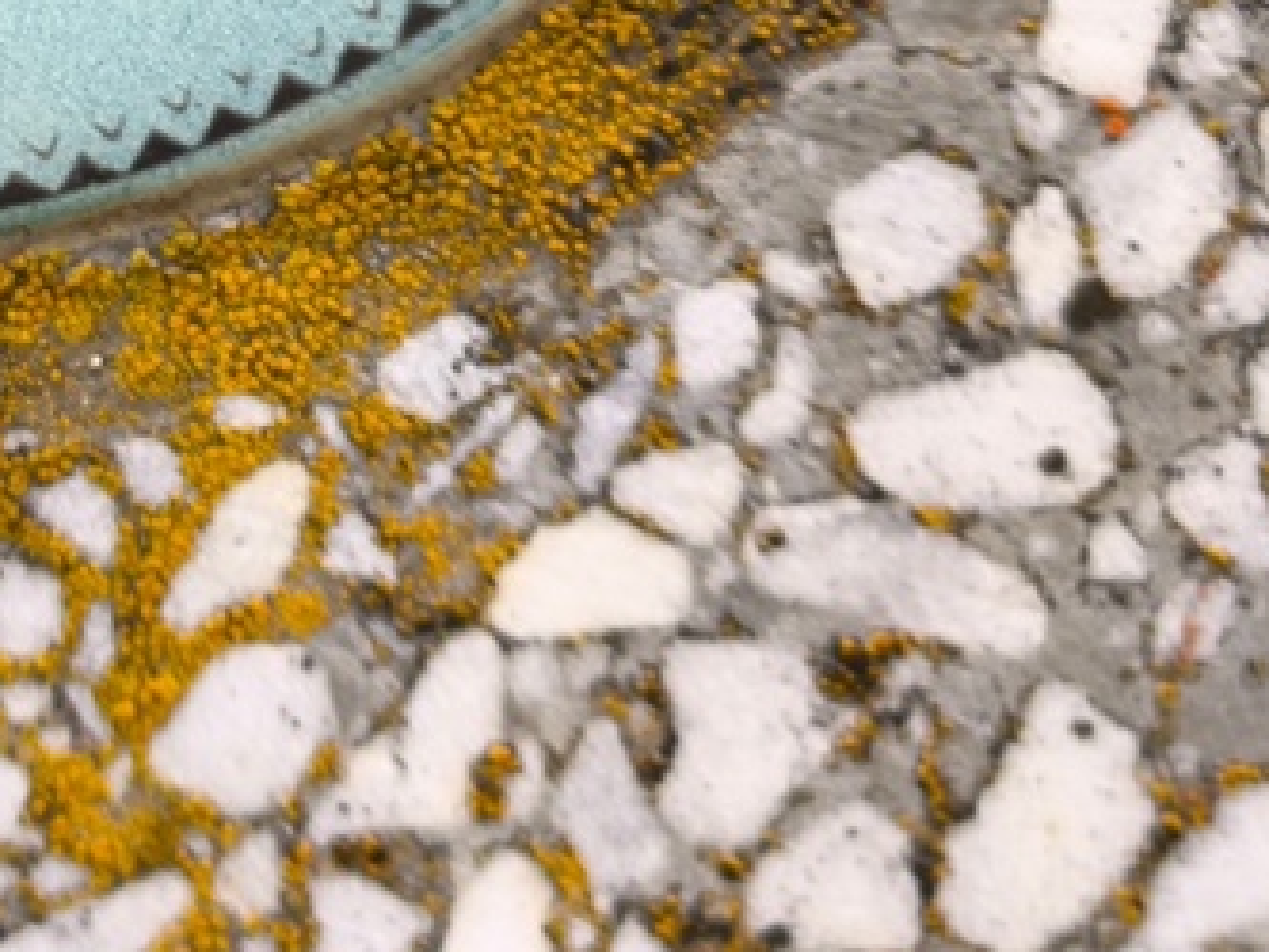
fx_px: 4401
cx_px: 97
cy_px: -160
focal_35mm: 120
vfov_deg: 12.1
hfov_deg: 16.2
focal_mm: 4.71
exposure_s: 1/123
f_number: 1.7
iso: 50
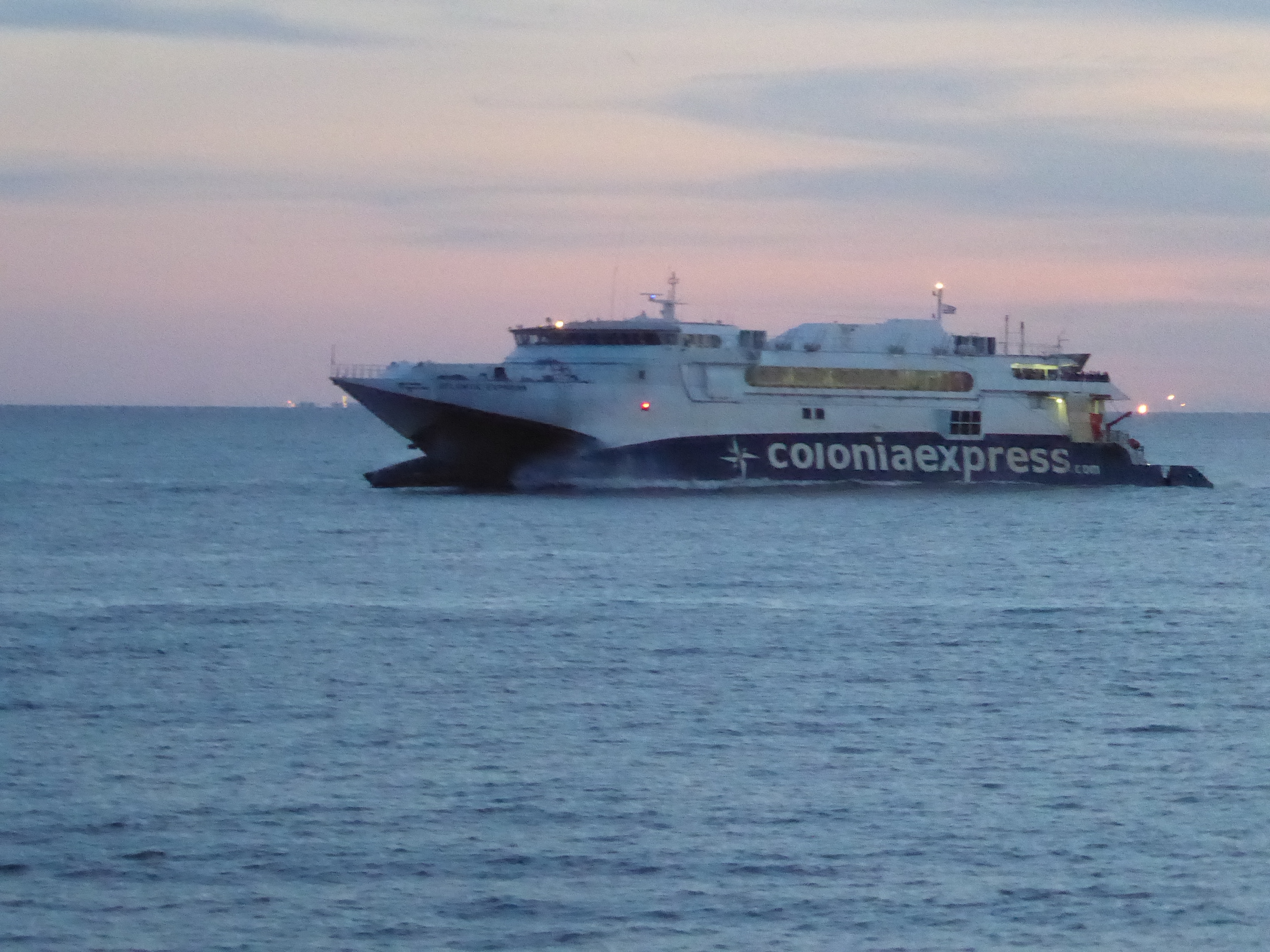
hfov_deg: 8.3
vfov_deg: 6.2
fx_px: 8732
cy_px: 476
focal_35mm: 238
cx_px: 635
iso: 3200
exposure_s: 1/20
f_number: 5.6
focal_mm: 38.4
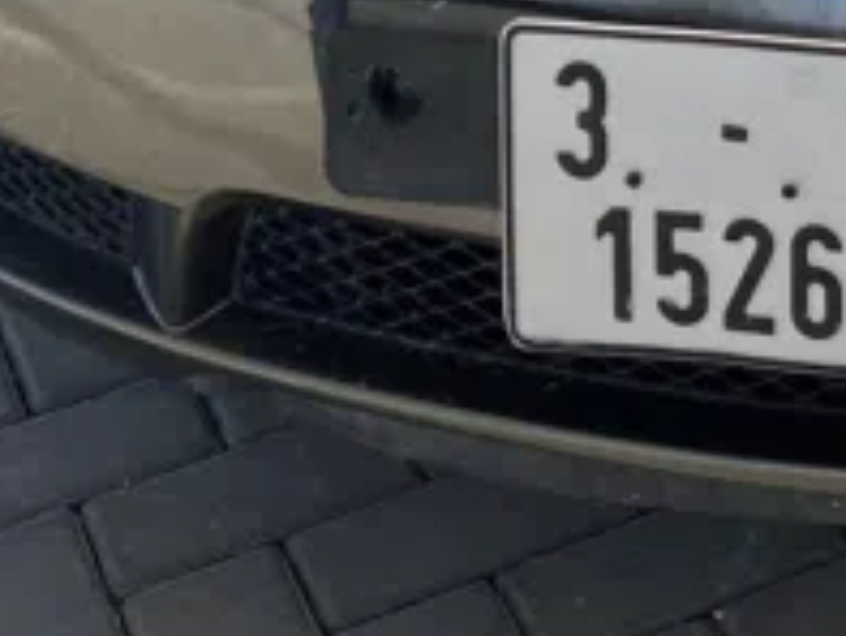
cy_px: -743
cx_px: 1172
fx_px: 3301
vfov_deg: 10.0
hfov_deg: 13.9
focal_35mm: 135
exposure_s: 1/1147
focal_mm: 4.25
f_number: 1.8
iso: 32
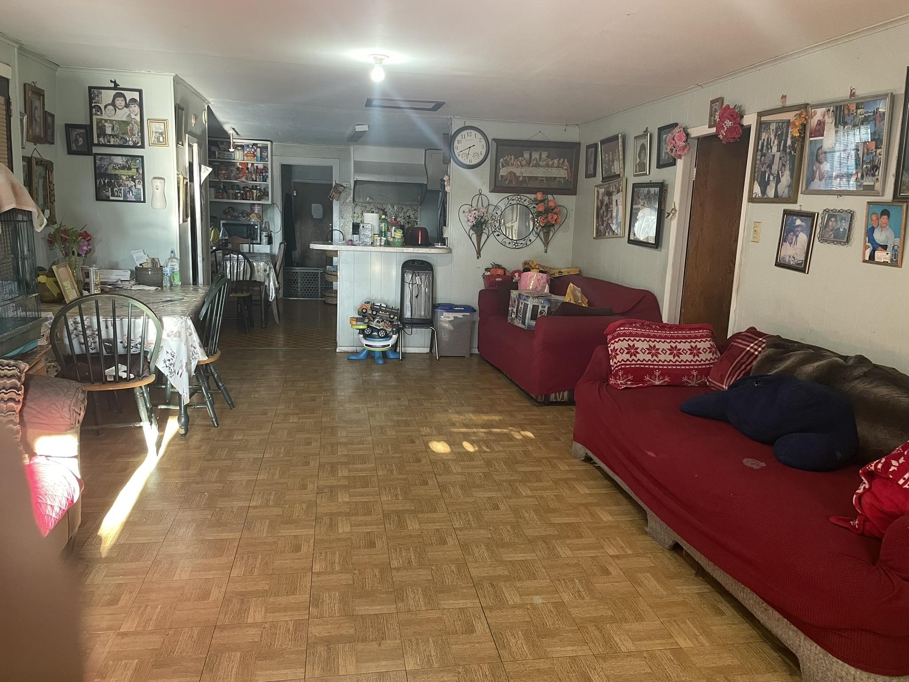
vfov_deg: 53.1
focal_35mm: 26
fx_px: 683
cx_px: 454
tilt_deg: -10.4
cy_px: 341
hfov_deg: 67.3
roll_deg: -1.8
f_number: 1.6
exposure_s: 1/60
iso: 320
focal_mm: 4.2
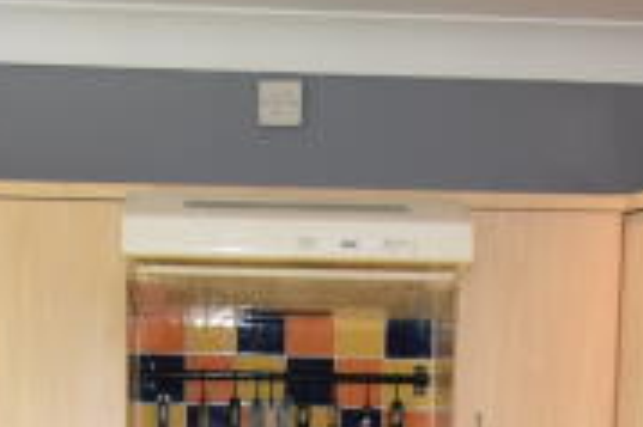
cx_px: 298
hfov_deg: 23.7
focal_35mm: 86
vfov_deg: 14.2
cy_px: 741
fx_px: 1535
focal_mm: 10
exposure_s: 1/60
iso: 450
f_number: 5
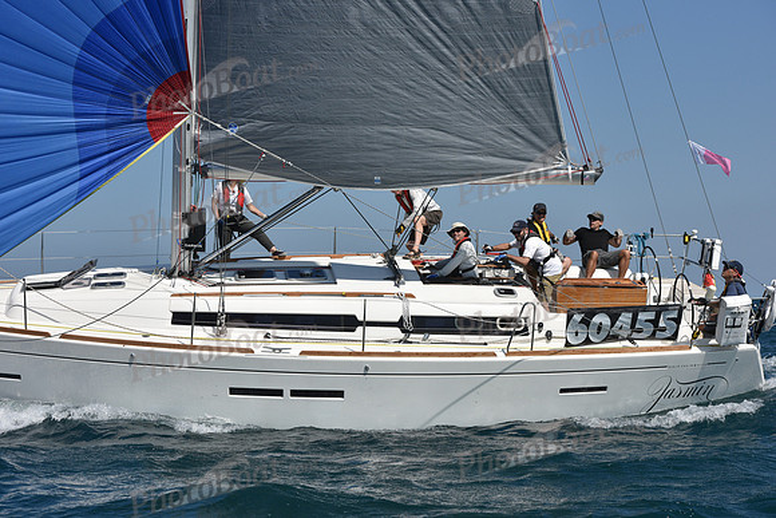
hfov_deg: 25.4
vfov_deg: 17.1
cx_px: 388
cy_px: 259
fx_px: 1725
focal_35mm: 80
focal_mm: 80
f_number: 9
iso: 250
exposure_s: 1/1600
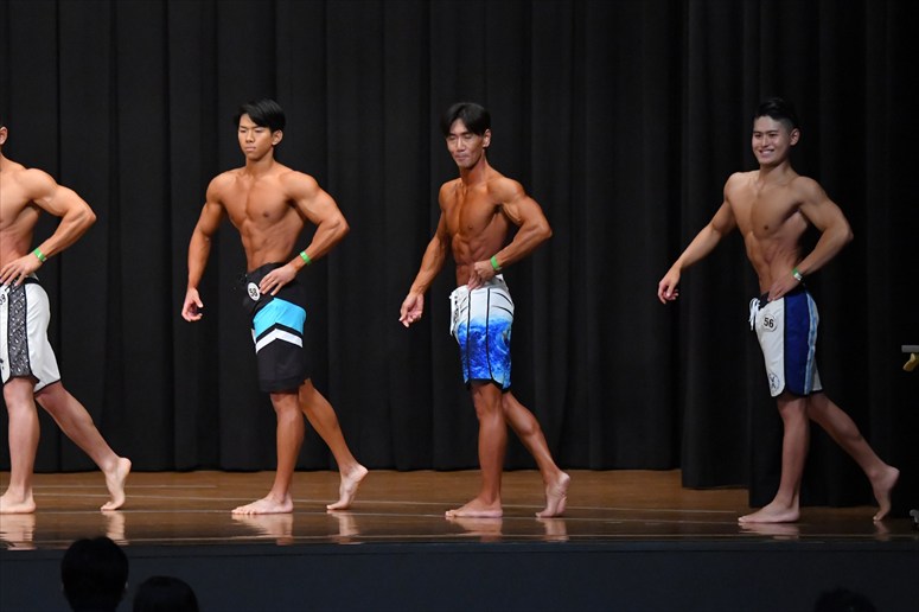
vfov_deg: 7.9
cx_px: 460
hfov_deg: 11.8
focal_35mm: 174
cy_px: 306
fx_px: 4440
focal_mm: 116
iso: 8000
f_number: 5.6
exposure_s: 1/400
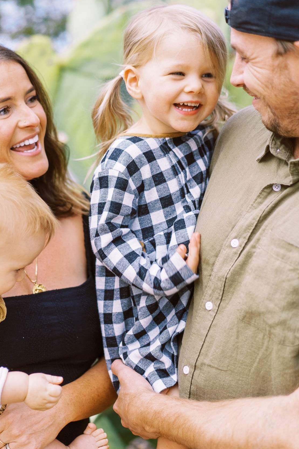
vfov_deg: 24.5
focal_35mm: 83
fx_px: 1034
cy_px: 225
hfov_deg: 16.4
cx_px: 138
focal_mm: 55
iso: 400
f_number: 2
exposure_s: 1/1000
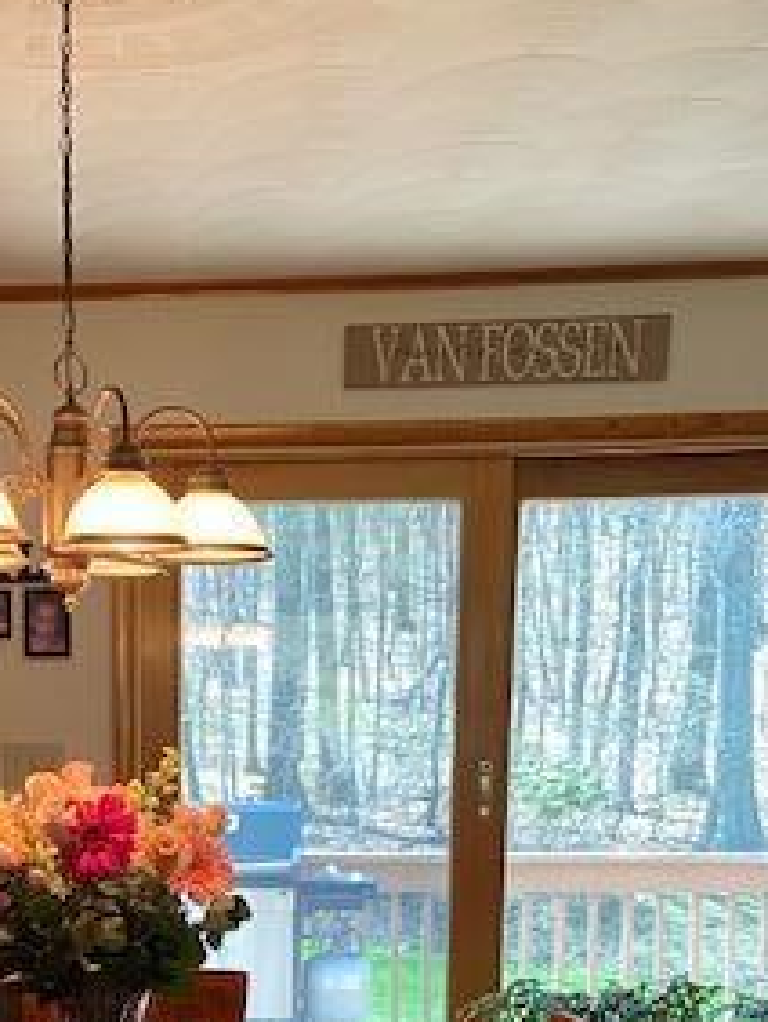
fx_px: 1743
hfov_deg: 24.3
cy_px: 1018
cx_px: 112
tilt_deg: -8.7
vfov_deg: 30.4
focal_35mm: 59
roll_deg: +0.2
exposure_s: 1/60
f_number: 1.8
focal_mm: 4.25
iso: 160
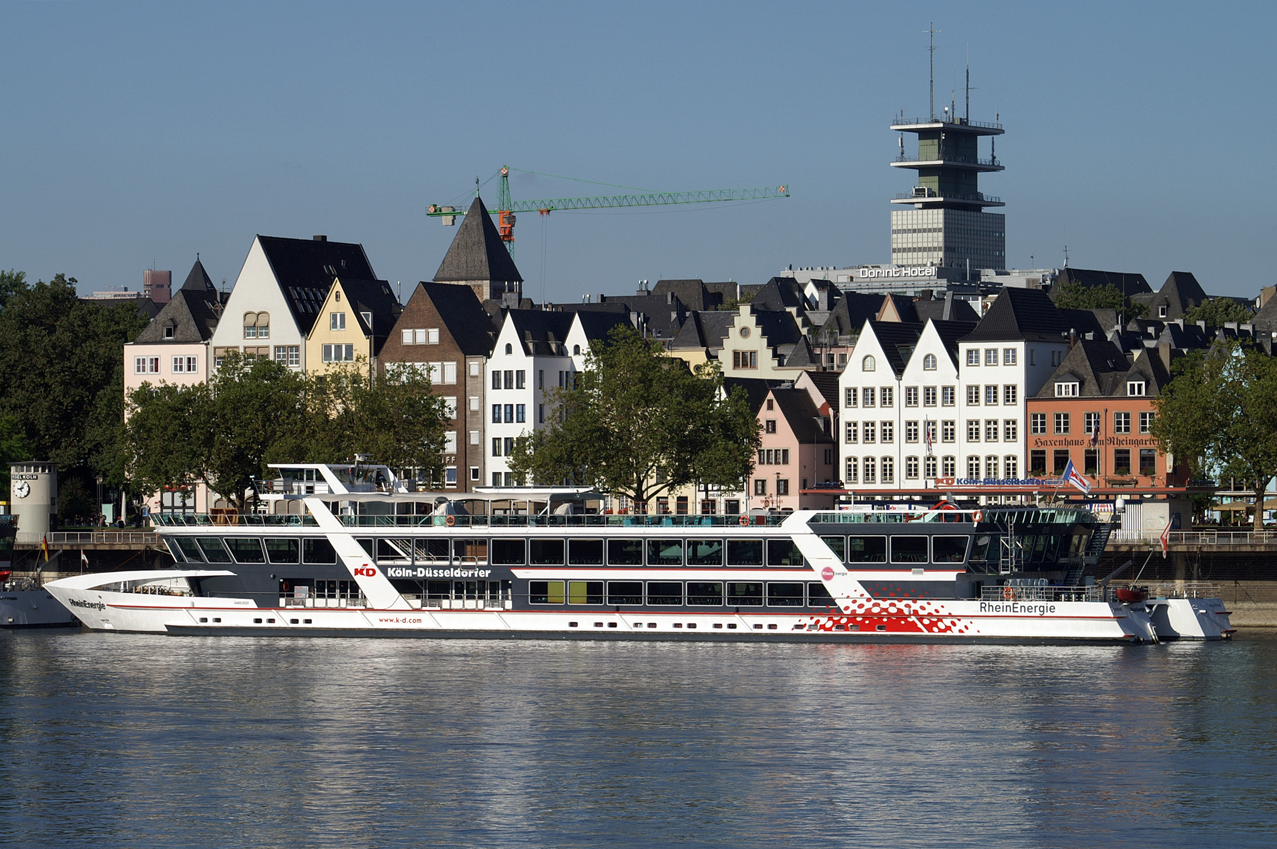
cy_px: 424
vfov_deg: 10.1
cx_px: 638
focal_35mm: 135
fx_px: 4784
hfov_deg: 15.2
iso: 100
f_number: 10
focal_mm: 90
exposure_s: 1/400
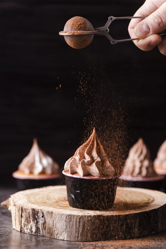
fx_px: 691
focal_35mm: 100
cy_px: 124
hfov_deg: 13.7
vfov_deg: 20.4
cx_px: 83
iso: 100
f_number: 4.5
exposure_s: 1/80
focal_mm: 100
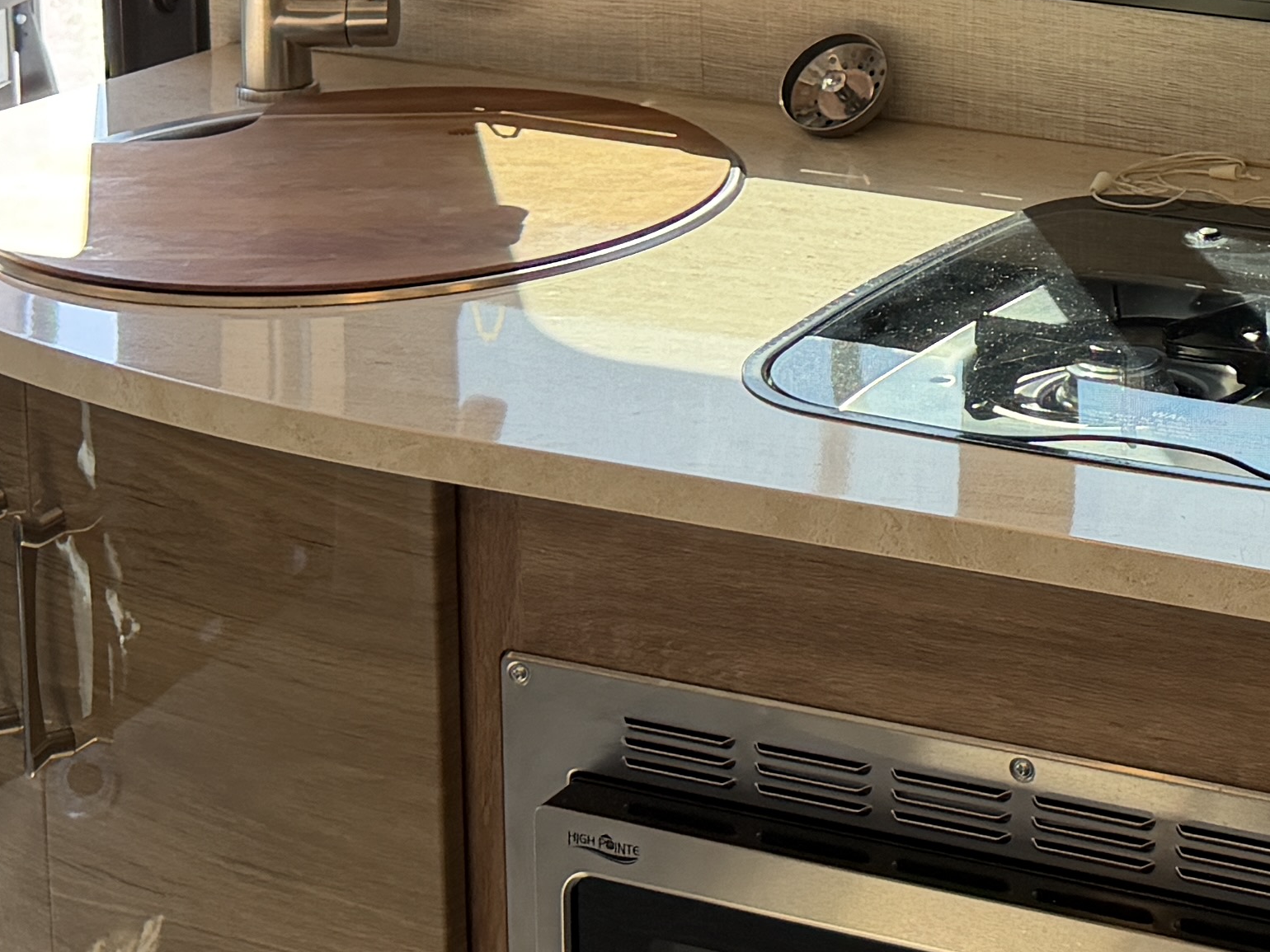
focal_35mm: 89
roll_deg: -2.5
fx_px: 3265
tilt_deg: -6.0
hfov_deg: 20.4
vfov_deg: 16.0
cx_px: 1571
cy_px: -184
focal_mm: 6.76
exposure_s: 1/199
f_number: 1.78
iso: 160
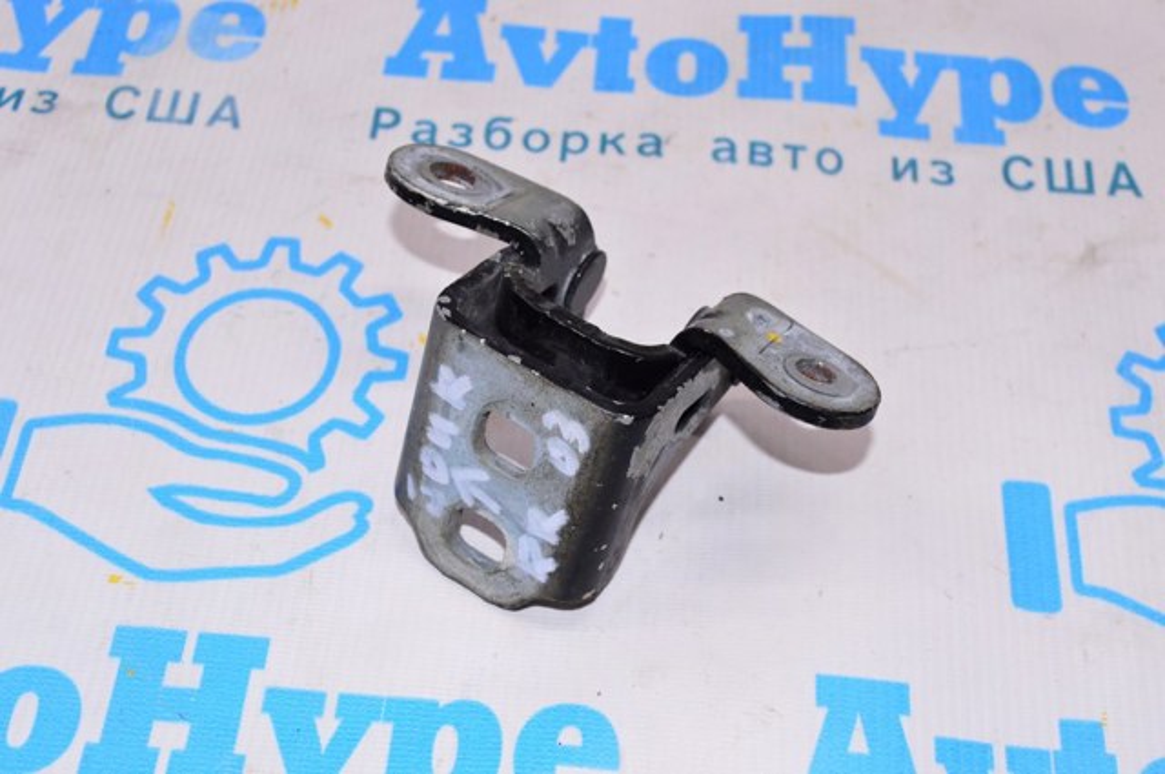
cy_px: 387
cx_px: 582
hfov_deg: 42.4
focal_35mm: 46
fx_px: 1503
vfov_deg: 28.9
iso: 1600
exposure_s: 1/160
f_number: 8
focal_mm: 31
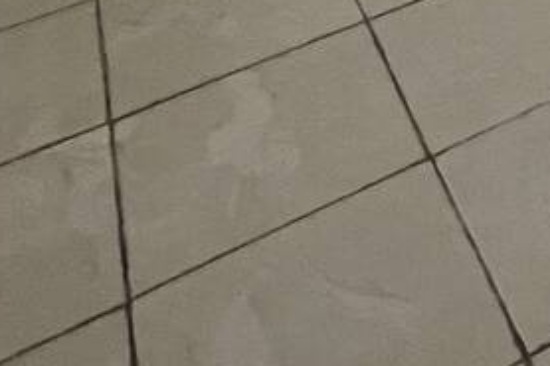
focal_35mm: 70
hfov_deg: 23.6
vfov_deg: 13.5
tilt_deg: -9.5
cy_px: -540
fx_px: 1069
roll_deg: +2.4
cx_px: 801
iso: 400
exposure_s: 1/60
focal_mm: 1.57
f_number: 1.8
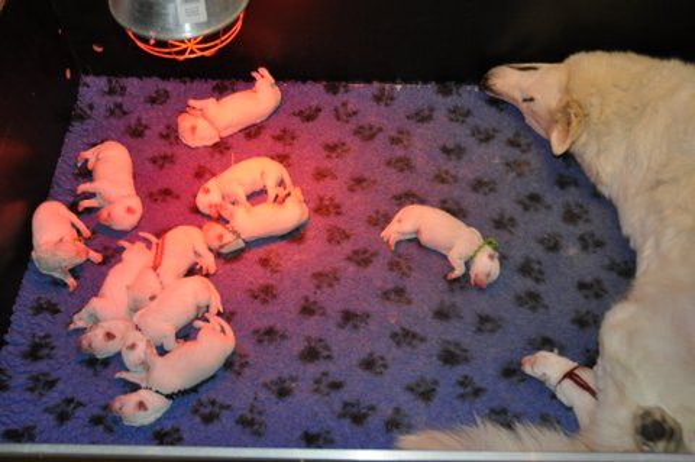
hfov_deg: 48.0
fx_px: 781
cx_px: 348
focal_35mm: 40
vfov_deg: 32.9
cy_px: 231
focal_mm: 27
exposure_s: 1/60
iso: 800
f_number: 3.8
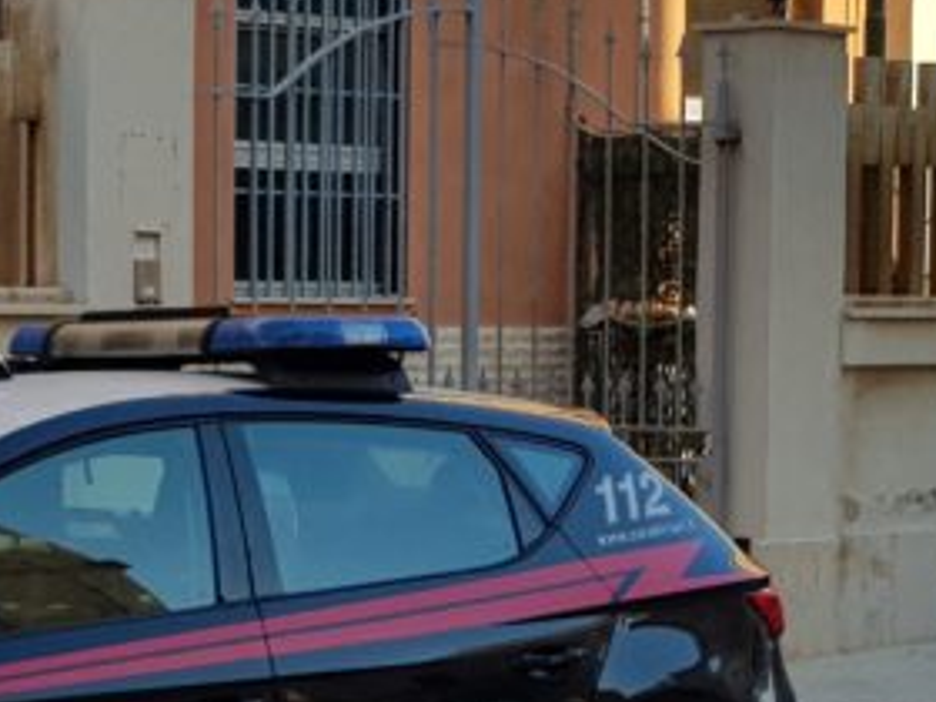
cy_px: 460
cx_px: 415
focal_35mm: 99
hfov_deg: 19.8
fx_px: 2677
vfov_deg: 14.9
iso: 40
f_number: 1.7
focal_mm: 4.2
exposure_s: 1/1692
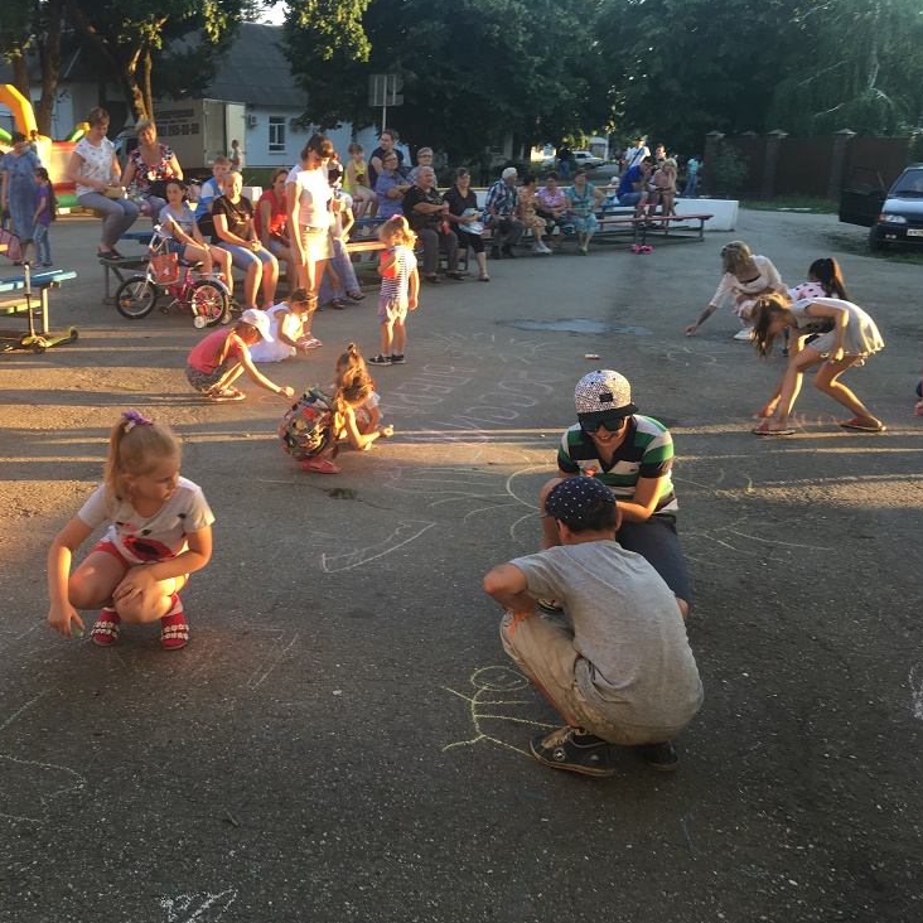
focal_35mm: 35
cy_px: 467
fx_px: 1056
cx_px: 298
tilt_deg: -13.6
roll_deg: -3.4
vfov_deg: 47.2
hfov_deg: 46.4
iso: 40
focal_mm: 4.15
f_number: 2.2
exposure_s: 1/100
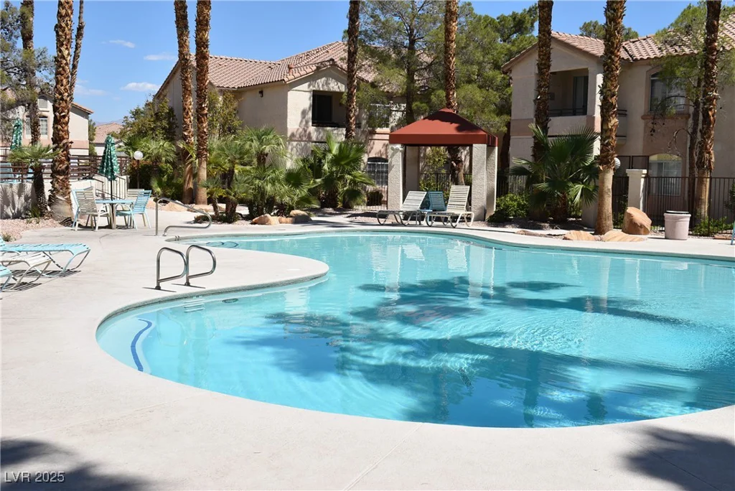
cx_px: 368
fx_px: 827
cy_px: 246
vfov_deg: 33.1
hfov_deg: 47.9
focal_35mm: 40
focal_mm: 27
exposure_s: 1/500
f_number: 11
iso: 200
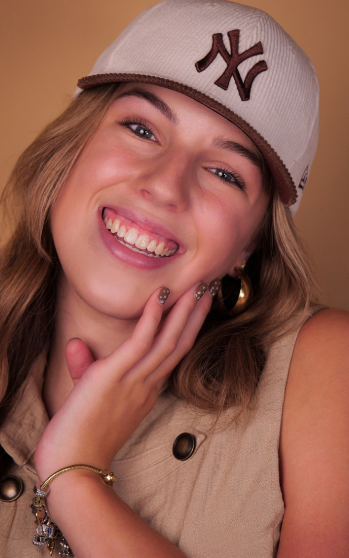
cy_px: 280
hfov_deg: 6.2
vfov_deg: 9.8
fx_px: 3242
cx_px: 177
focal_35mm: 213
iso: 320
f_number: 4
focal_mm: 100
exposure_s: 1/160
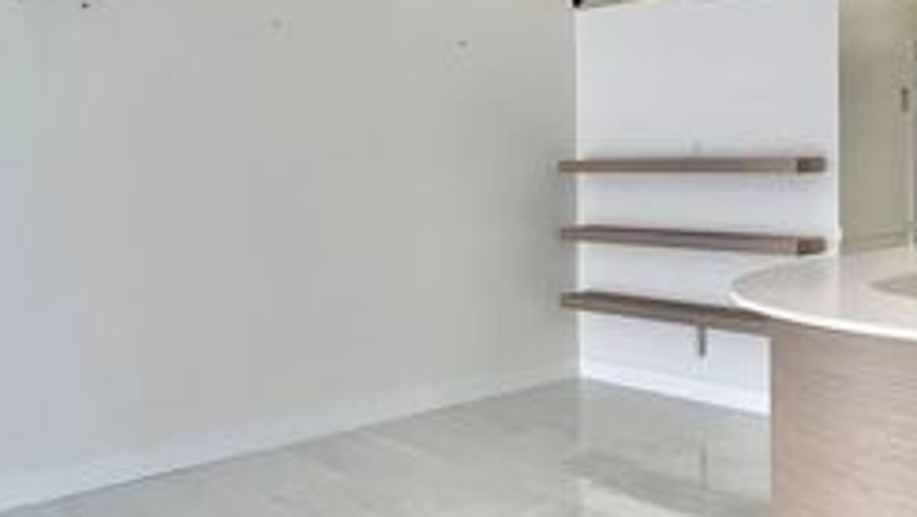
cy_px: 191
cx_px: 681
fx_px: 900
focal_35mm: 37
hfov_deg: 51.8
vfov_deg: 31.9
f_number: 1.8
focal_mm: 1.57
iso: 32
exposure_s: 1/203
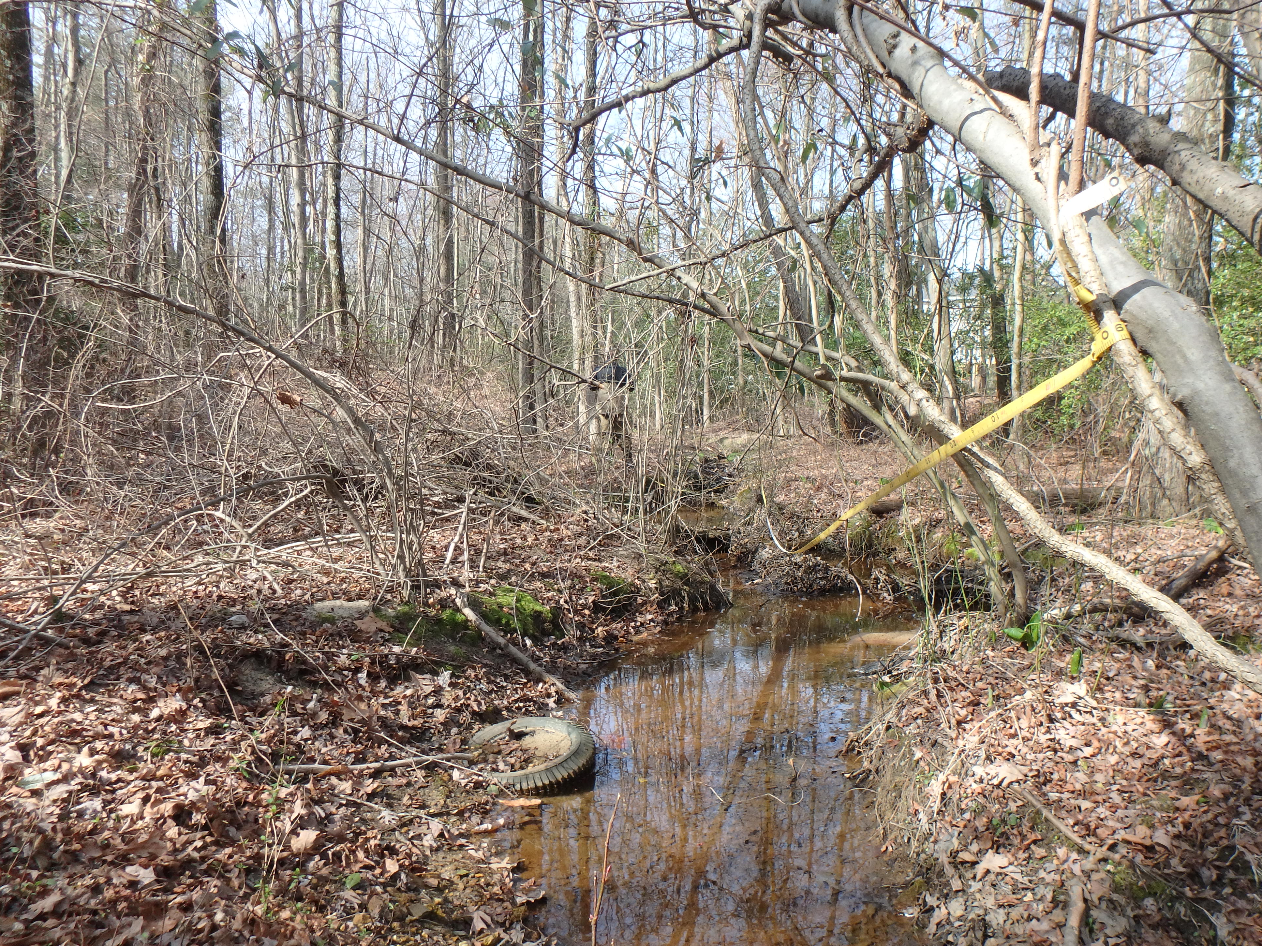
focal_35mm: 25
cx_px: 749
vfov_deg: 54.7
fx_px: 911
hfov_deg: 68.8
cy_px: 543
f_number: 3.5
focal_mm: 3.7
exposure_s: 1/320
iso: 125
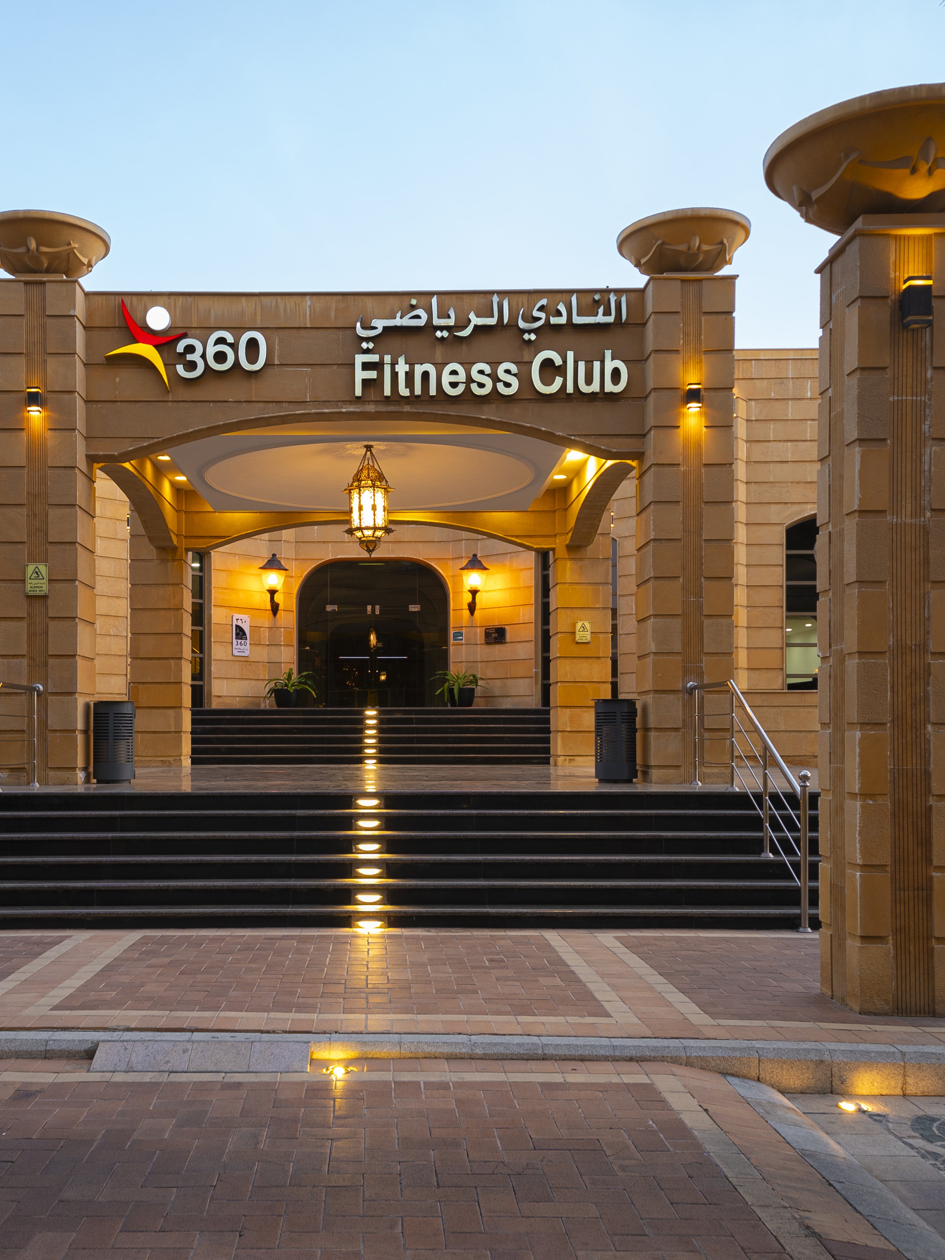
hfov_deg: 41.6
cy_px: 632
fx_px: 1237
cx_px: 369
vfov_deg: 54.0
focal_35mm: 34
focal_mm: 23
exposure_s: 1/2
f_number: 8
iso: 50
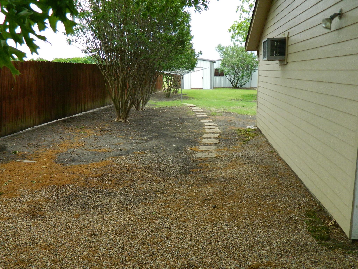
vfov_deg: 40.7
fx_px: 362
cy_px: 134
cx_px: 179
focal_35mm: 35
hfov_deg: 52.6
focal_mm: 6.2
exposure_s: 1/320
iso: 280
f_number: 3.3
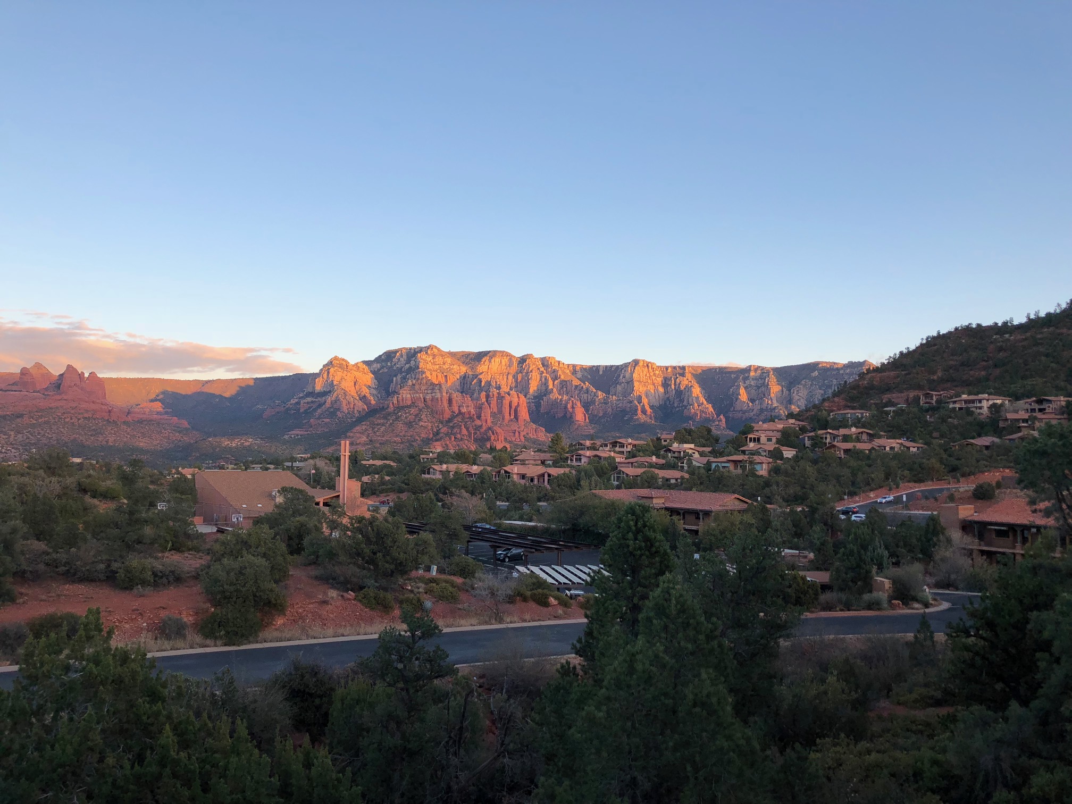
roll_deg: -0.3
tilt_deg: +2.7
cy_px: 402
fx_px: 867
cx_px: 536
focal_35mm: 28
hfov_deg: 63.4
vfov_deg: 49.7
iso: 20
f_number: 1.8
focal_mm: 3.99
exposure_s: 1/324
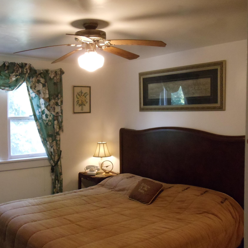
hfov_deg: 32.6
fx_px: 421
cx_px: 93
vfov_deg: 32.8
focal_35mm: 52
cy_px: 124
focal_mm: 6
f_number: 3.5
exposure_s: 1/40
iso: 800
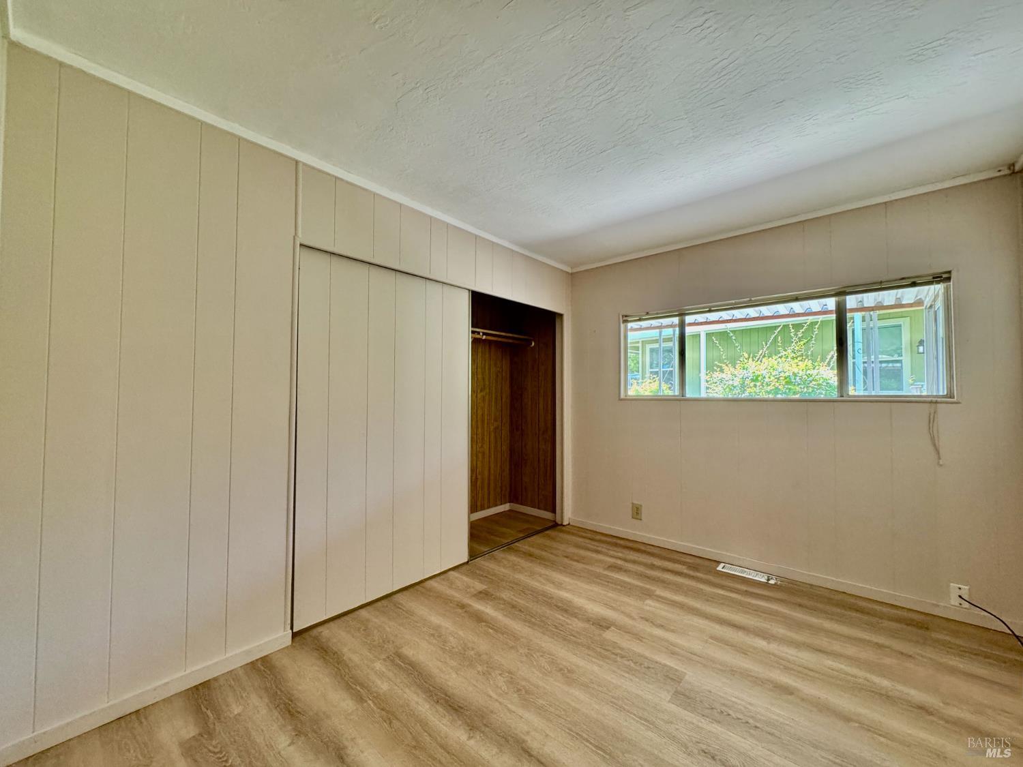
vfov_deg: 85.7
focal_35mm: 14
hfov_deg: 102.1
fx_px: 414
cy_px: 384
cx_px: 512
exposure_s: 1/60
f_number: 2.2
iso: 250
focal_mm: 2.22
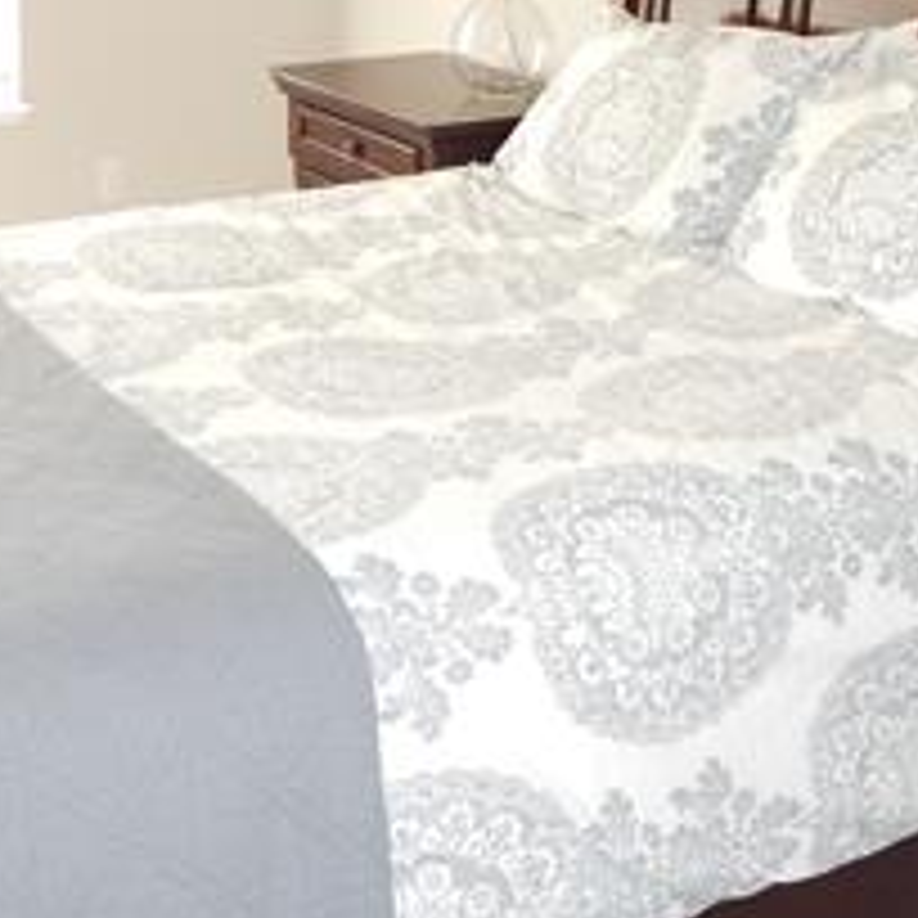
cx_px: 504
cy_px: -7
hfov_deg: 28.1
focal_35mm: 61
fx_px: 1830
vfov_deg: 26.6
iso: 200
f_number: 3
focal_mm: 4
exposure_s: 1/30
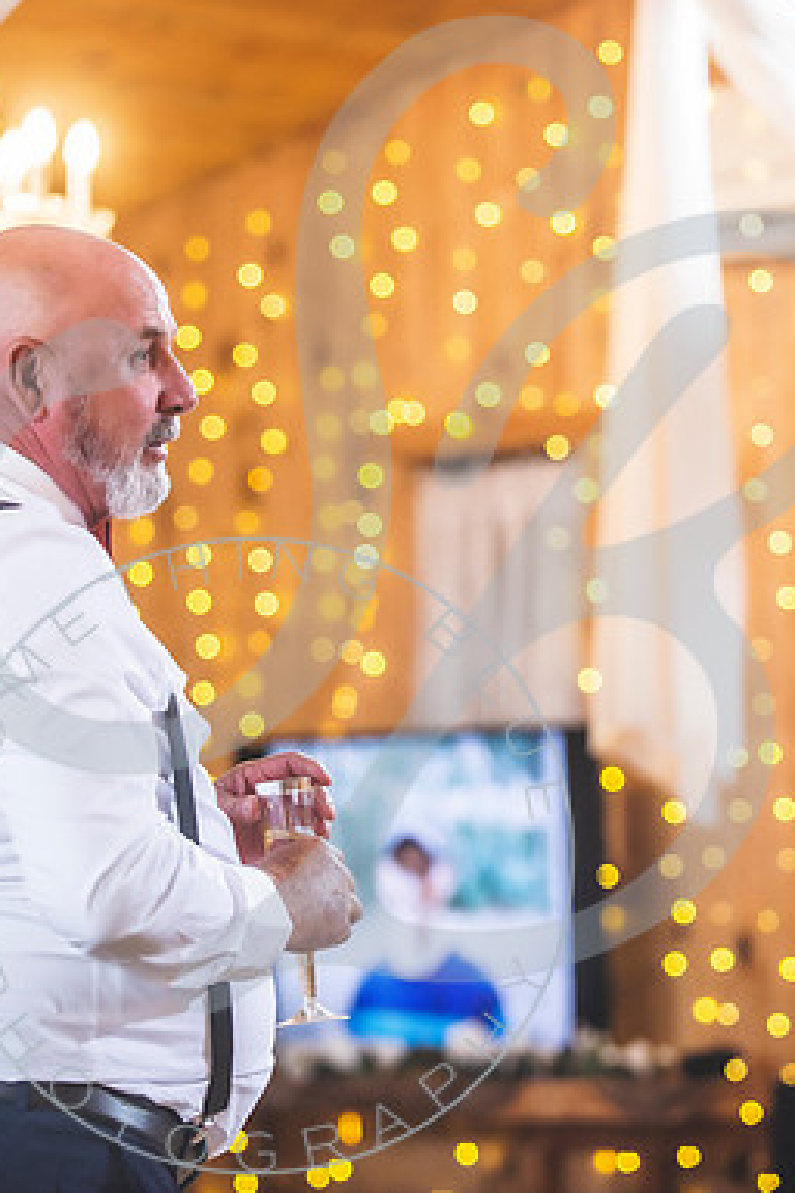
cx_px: 410
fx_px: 5101
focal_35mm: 154
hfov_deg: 8.9
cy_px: 595
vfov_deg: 13.3
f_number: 2.8
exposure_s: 1/200
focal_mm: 102
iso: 1000
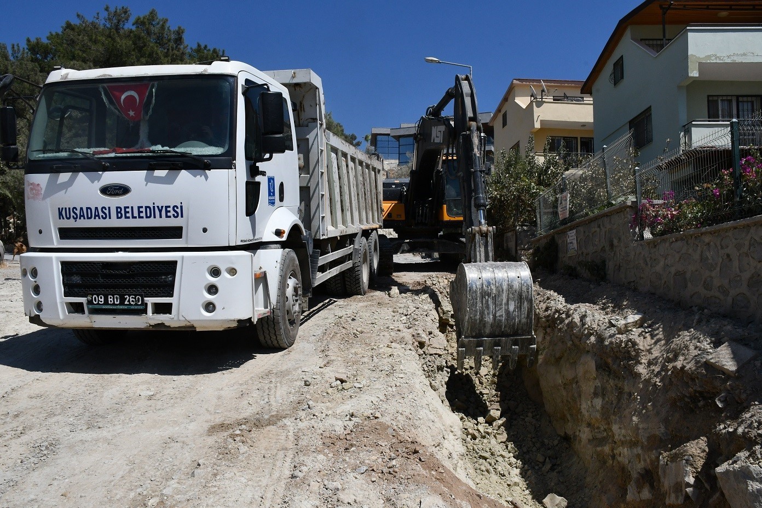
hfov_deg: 61.9
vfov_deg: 43.6
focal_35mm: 30
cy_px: 254
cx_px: 381
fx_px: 635
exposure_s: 1/1250
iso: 1000
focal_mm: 20
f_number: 18
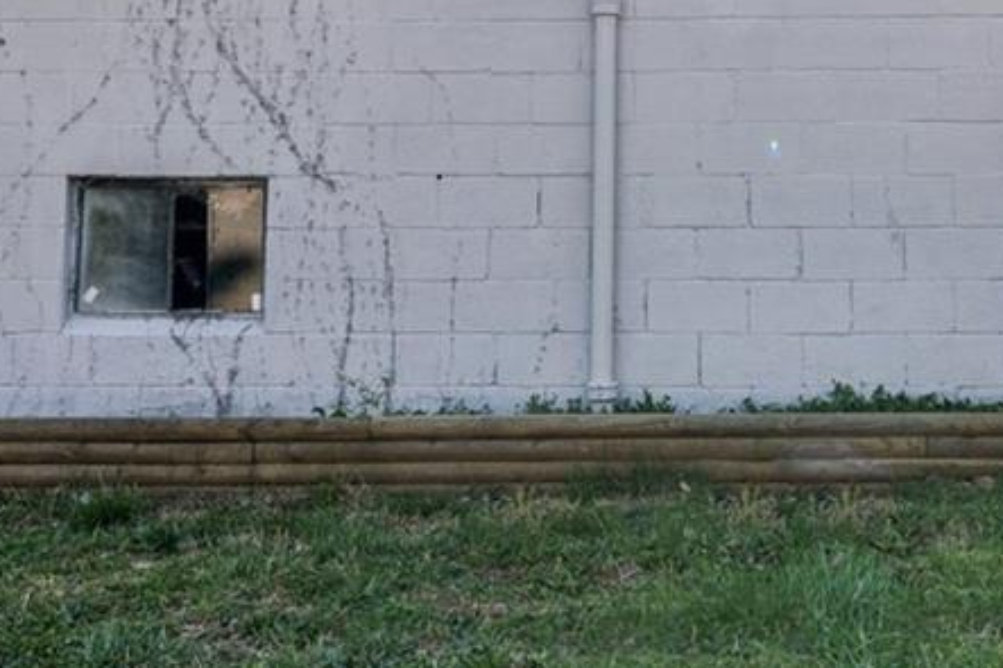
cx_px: 709
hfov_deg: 26.8
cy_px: -146
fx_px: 2087
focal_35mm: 75
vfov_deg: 17.3
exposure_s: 1/125
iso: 100
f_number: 10
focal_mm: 16.2
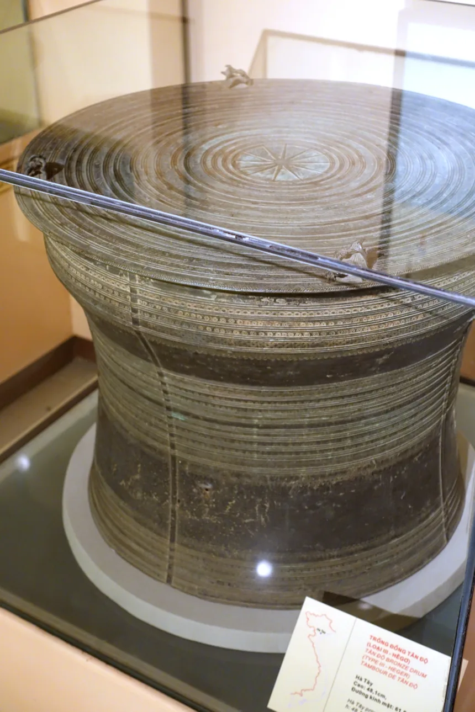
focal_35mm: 52
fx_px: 1029
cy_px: 356
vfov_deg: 38.2
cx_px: 238
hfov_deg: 26.0
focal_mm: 18.89
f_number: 2.8
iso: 800
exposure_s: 1/13
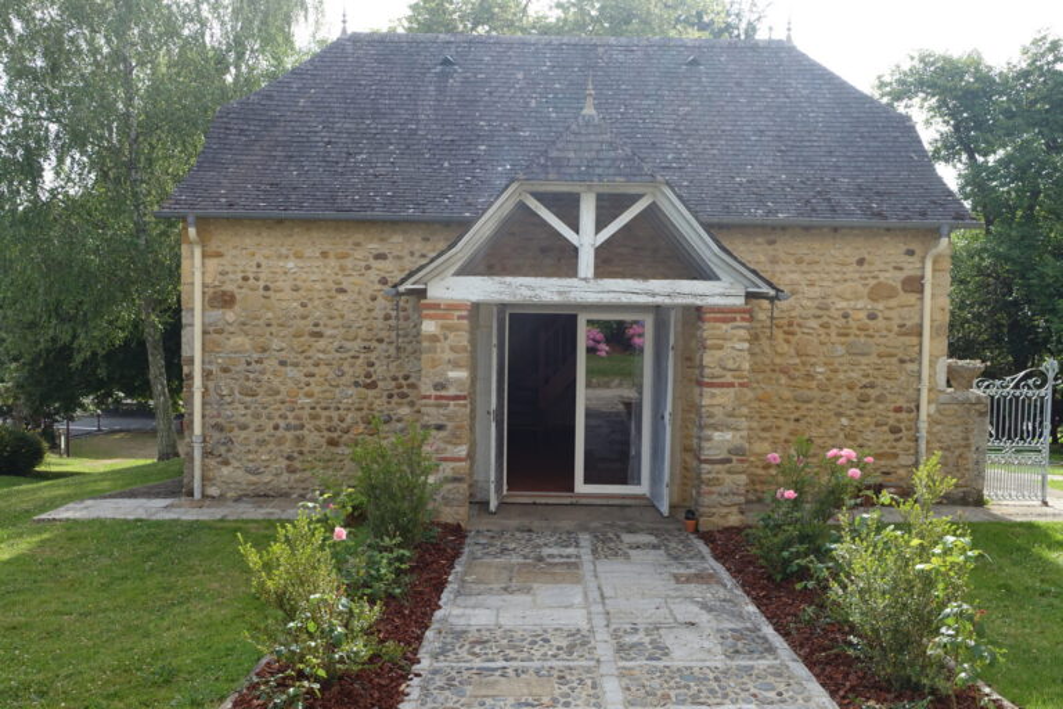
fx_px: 945
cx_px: 532
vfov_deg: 41.1
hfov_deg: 58.7
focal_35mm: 32
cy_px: 354
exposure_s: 1/160
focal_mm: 11.56
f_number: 5.6
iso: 125
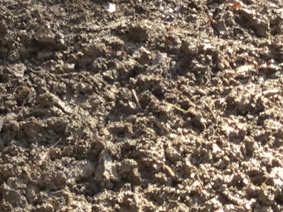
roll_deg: +0.1
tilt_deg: -11.2
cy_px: -94
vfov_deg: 9.2
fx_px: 1284
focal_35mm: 157
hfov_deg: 12.1
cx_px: -105
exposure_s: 1/120
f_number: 2.4
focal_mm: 3.3
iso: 25
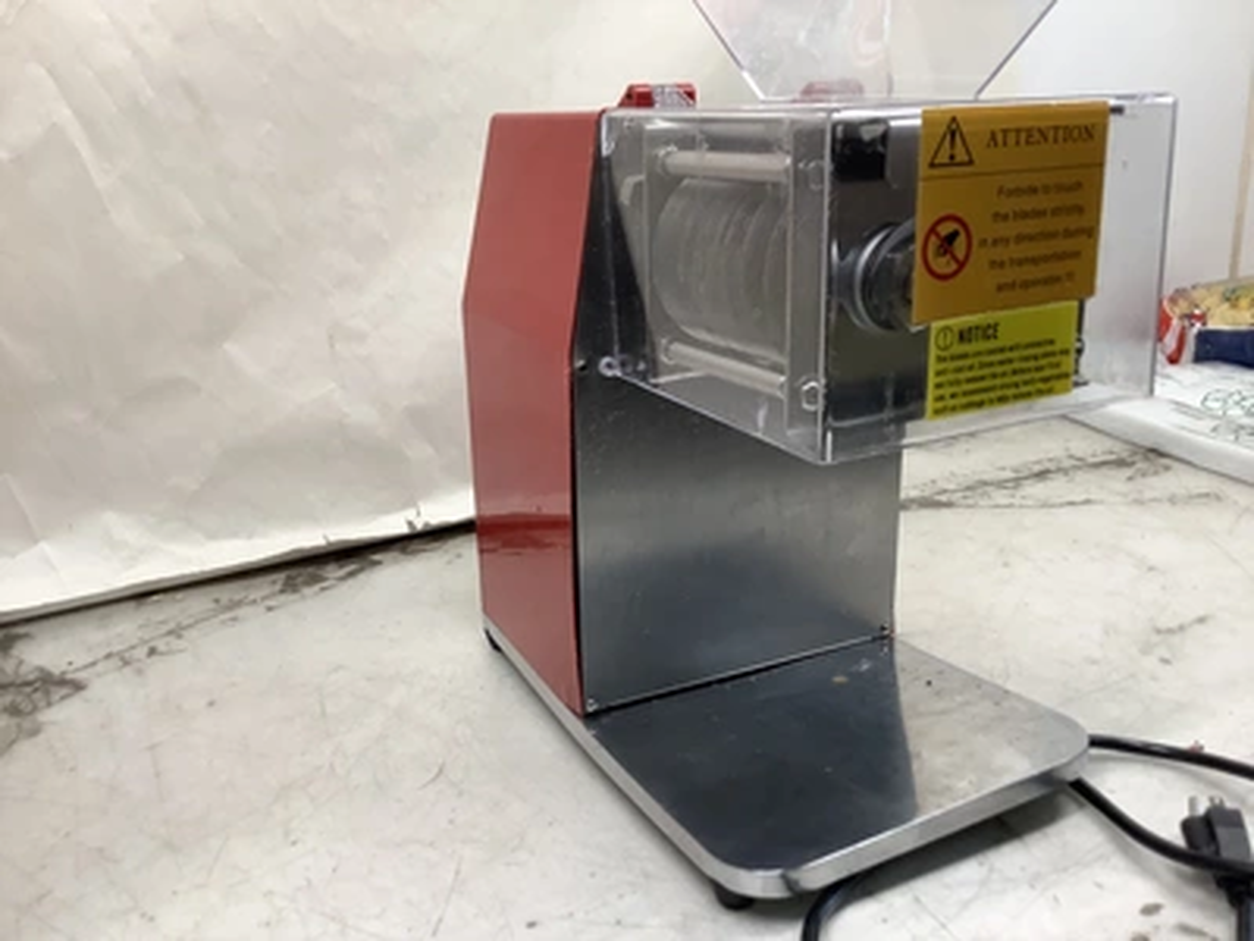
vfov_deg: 45.4
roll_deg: +1.5
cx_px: 627
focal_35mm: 31
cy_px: 470
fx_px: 1123
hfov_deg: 58.4
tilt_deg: -18.5
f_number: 2.4
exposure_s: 1/60
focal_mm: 3.3
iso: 50
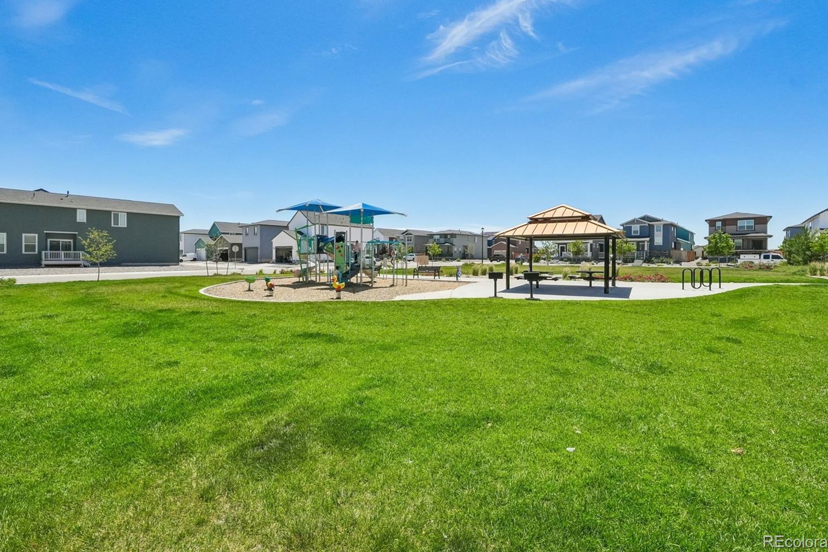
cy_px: 259
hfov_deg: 96.7
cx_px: 411
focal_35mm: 16
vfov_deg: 73.7
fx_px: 368
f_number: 8
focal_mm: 10
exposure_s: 1/4000
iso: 800
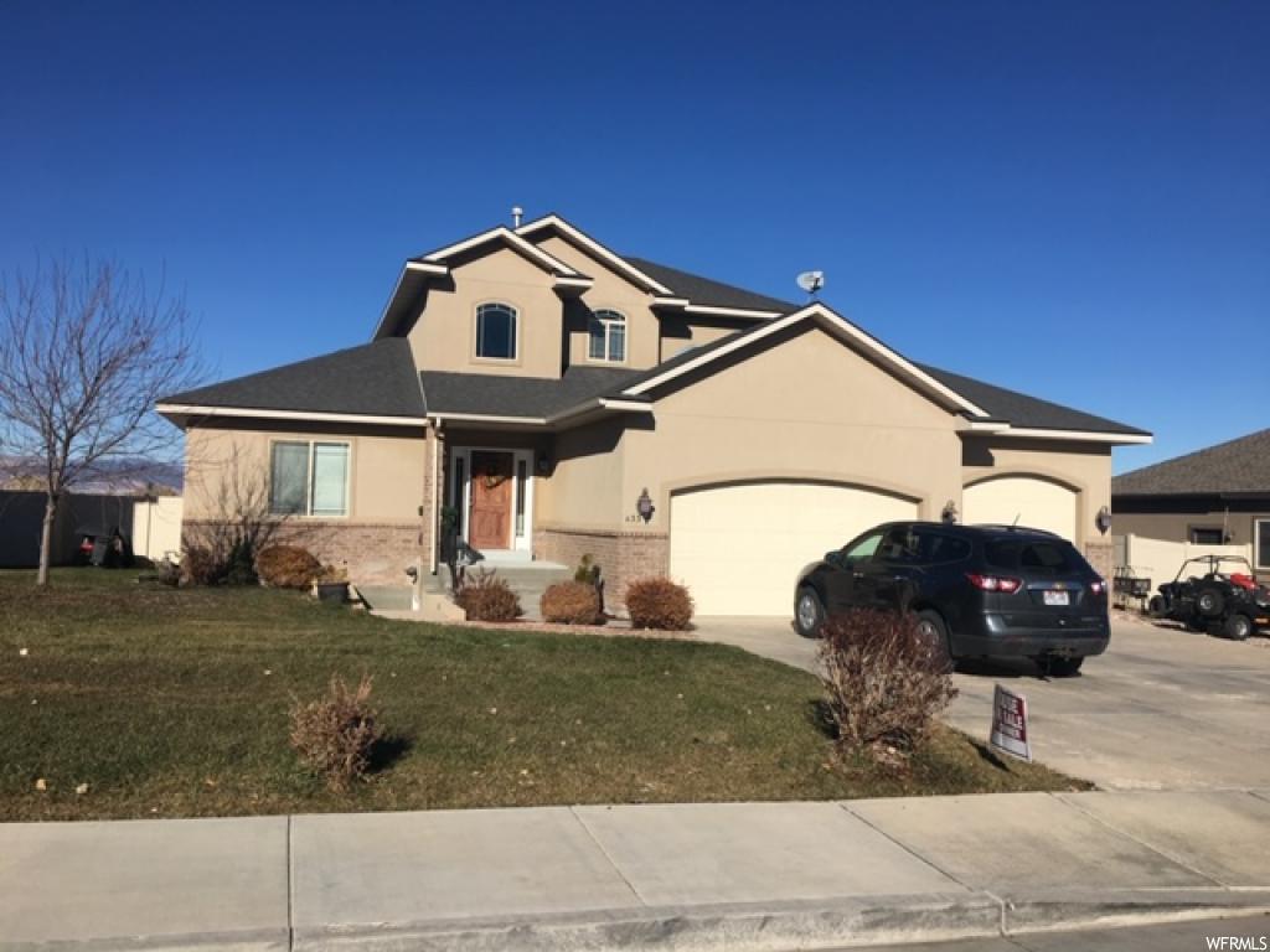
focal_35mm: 29
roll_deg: -1.8
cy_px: 476
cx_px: 635
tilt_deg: +2.4
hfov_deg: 61.7
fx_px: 1064
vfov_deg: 48.2
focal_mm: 4.15
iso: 25
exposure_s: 1/2564
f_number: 2.2
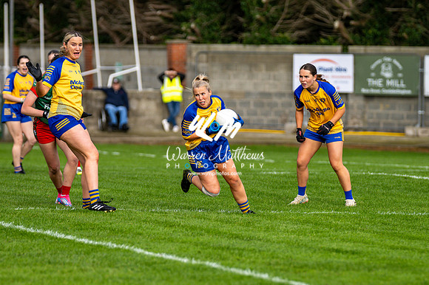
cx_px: 214
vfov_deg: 4.7
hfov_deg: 7.1
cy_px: 142
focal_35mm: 292
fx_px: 3478
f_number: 2.8
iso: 250
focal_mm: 195
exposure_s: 1/3200
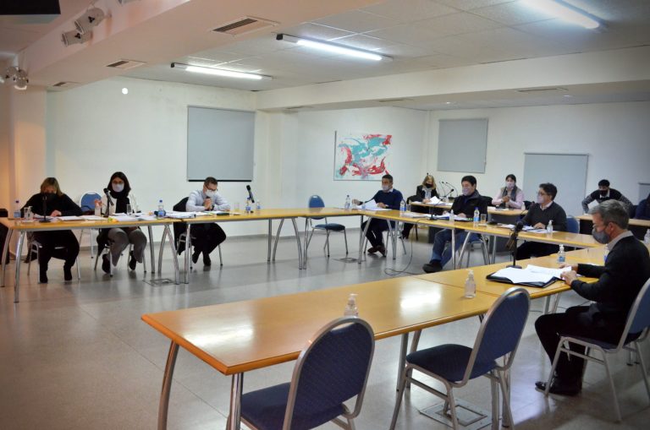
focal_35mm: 30
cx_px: 325
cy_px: 215
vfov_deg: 43.4
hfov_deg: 62.0
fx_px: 541
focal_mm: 20
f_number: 6.3
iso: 3200
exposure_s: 1/60
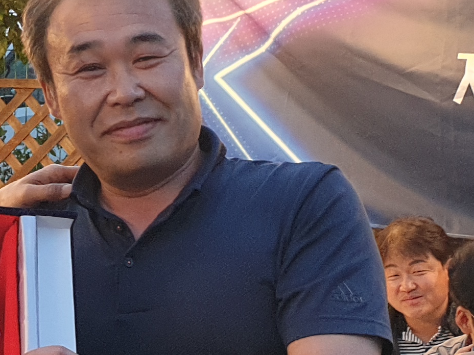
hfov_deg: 17.2
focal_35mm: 113
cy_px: 222
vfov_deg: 13.1
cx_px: 62
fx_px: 1547
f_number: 2.4
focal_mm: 4.3
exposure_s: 1/60
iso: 250
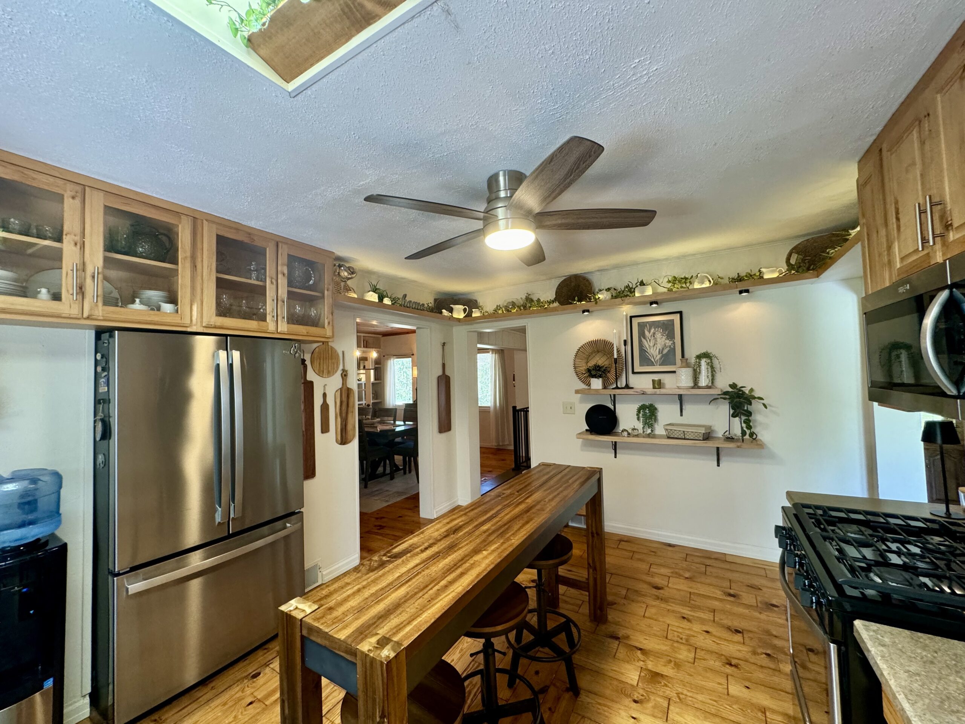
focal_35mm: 14
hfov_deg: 102.1
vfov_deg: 85.7
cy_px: 362
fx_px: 390
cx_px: 482
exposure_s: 1/60
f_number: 2.2
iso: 250
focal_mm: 2.22
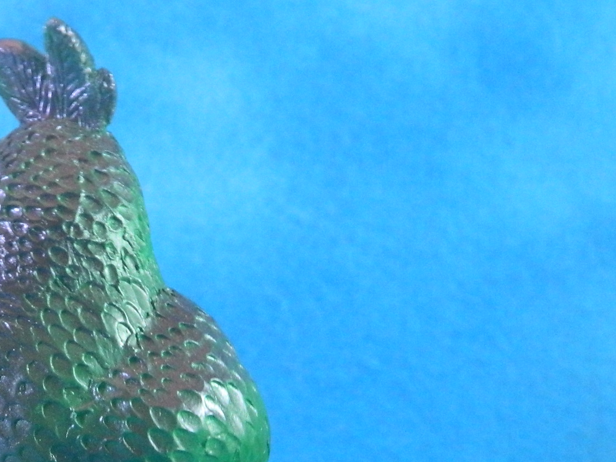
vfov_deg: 11.3
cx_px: 40
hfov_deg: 14.9
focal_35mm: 131
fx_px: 2331
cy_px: 412
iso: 400
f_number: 3.8
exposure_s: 1/20
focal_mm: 10.2
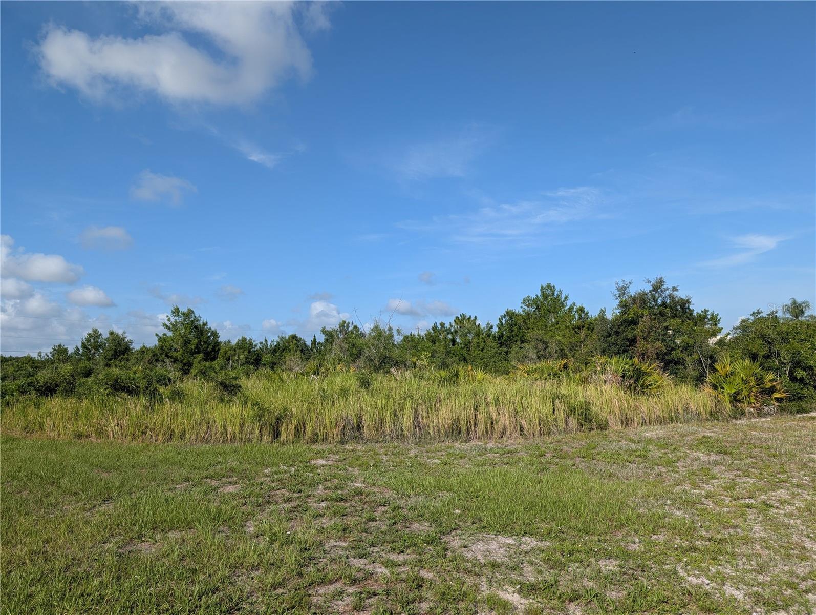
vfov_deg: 56.9
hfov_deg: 71.5
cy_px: 308
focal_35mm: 24
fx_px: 567
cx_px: 408
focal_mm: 6.9
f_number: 1.68
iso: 22
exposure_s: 1/1005
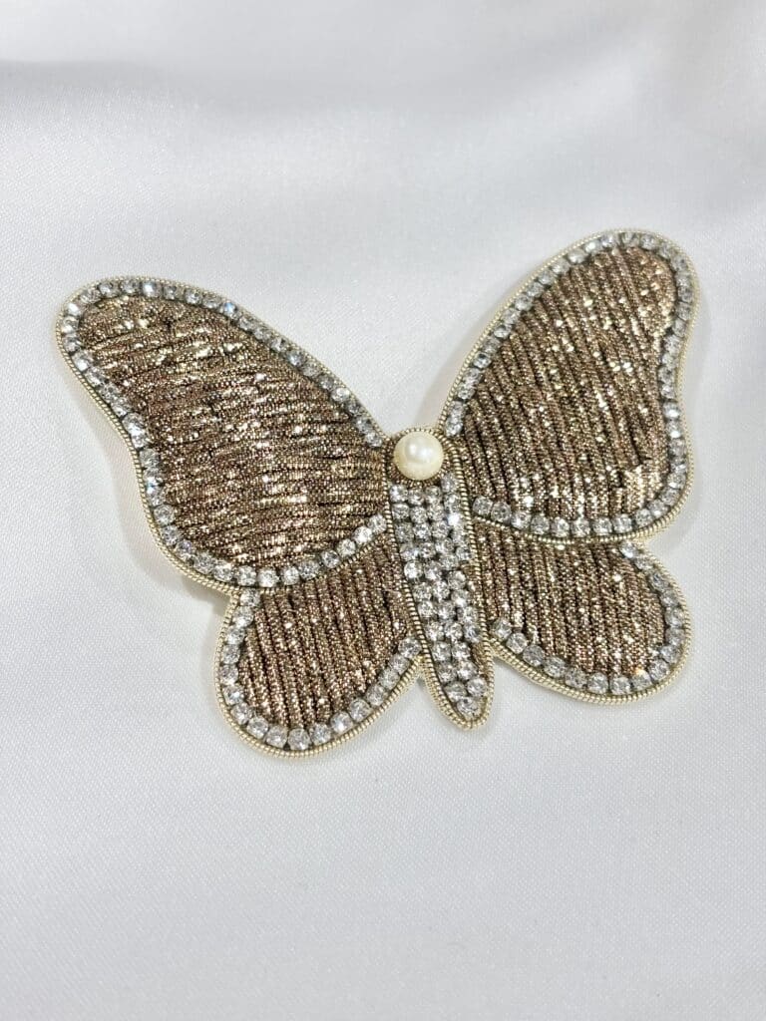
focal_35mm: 52
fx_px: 1534
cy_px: 510
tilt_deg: -45.2
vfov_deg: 36.8
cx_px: 383
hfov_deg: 28.0
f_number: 1.6
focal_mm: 5.96
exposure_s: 1/192
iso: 32
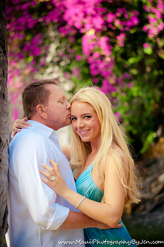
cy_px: 124
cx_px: 82
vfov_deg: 27.0
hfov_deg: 18.1
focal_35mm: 75
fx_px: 514
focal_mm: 50
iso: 200
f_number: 1.8
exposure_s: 1/250
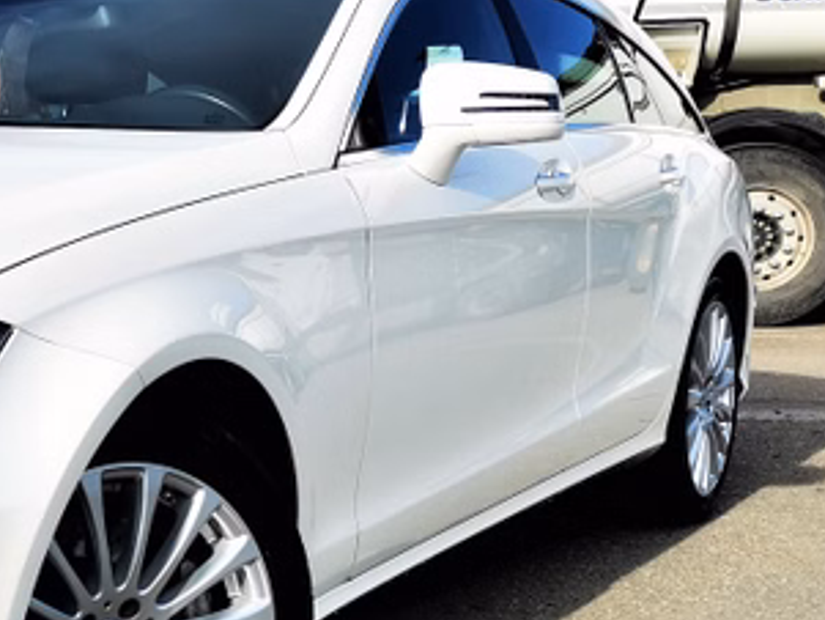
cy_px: 398
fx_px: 1836
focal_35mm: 77
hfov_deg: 23.6
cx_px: -110
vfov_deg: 19.1
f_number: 1.8
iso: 50
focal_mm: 5.58
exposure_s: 1/2874
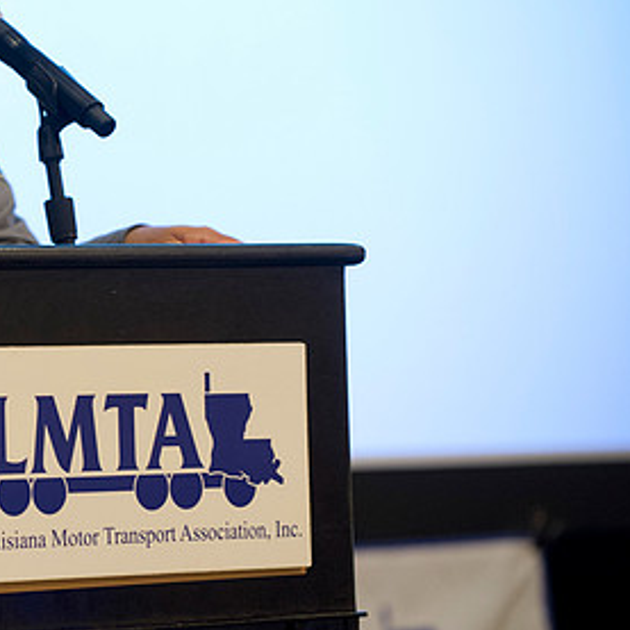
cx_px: -7
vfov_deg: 7.6
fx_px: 4756
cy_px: 250
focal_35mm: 231
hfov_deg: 7.5
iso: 3200
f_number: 2.8
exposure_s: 1/80
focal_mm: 130
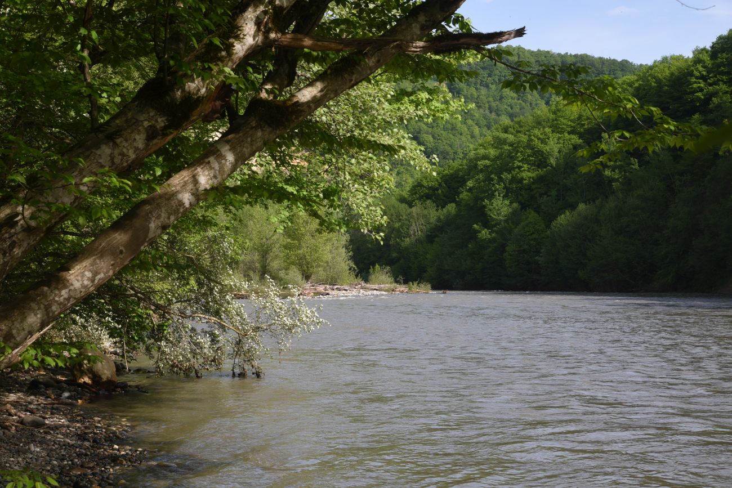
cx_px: 366
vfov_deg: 24.6
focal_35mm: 55
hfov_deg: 36.2
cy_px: 244
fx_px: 1118
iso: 160
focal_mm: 55
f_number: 11
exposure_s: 1/125
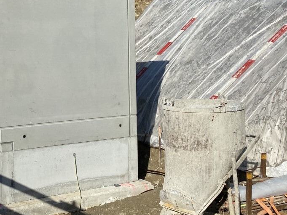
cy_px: 54
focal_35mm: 55
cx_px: 7
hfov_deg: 32.4
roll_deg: +0.1
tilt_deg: -3.8
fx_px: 456
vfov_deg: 26.2
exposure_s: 1/4115
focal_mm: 4.25
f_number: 1.8
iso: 32
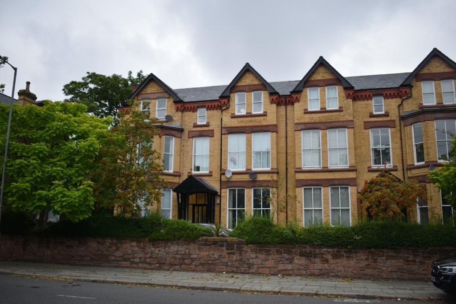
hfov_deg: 57.2
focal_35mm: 33
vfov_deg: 40.0
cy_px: 152
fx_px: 418
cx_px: 228
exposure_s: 1/1000
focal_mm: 22
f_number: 4
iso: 720
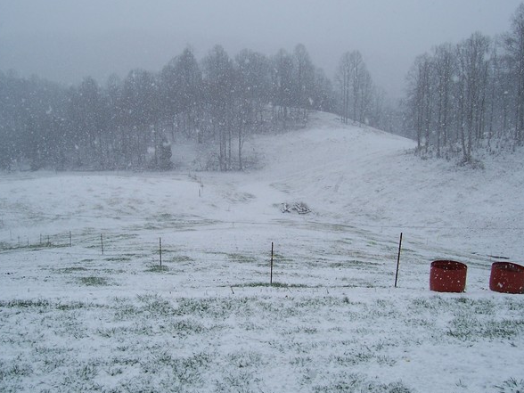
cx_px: 243
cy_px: 198
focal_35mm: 37
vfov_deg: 38.7
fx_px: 560
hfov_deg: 50.1
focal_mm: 5.6
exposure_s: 1/250
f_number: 5.6
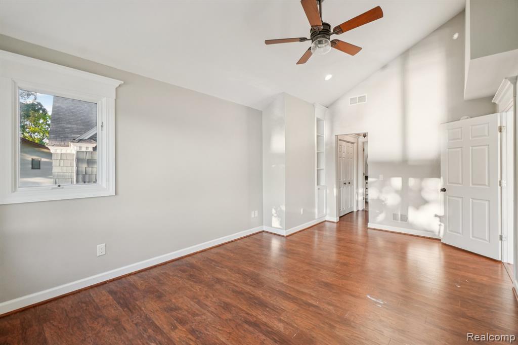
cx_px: 259
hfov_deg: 100.4
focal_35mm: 15
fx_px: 216
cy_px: 172
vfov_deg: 77.3
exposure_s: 1/30
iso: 320
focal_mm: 10
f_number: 8
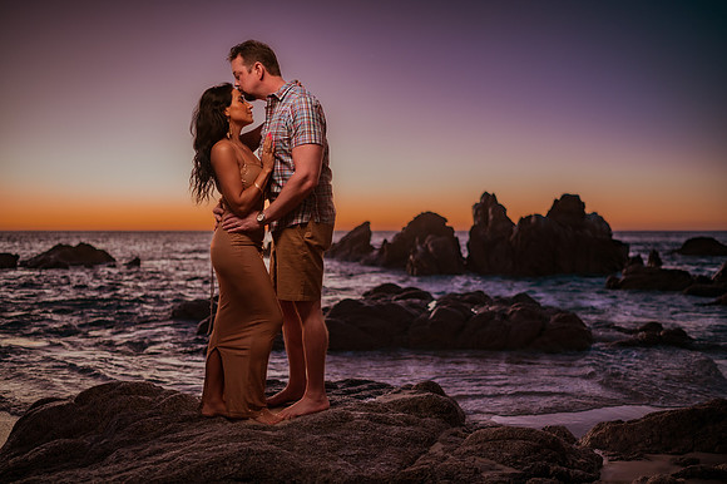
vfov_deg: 37.7
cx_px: 364
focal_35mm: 35
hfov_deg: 54.4
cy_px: 242
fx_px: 708
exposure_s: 1/200
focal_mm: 35
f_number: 1.8
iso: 400
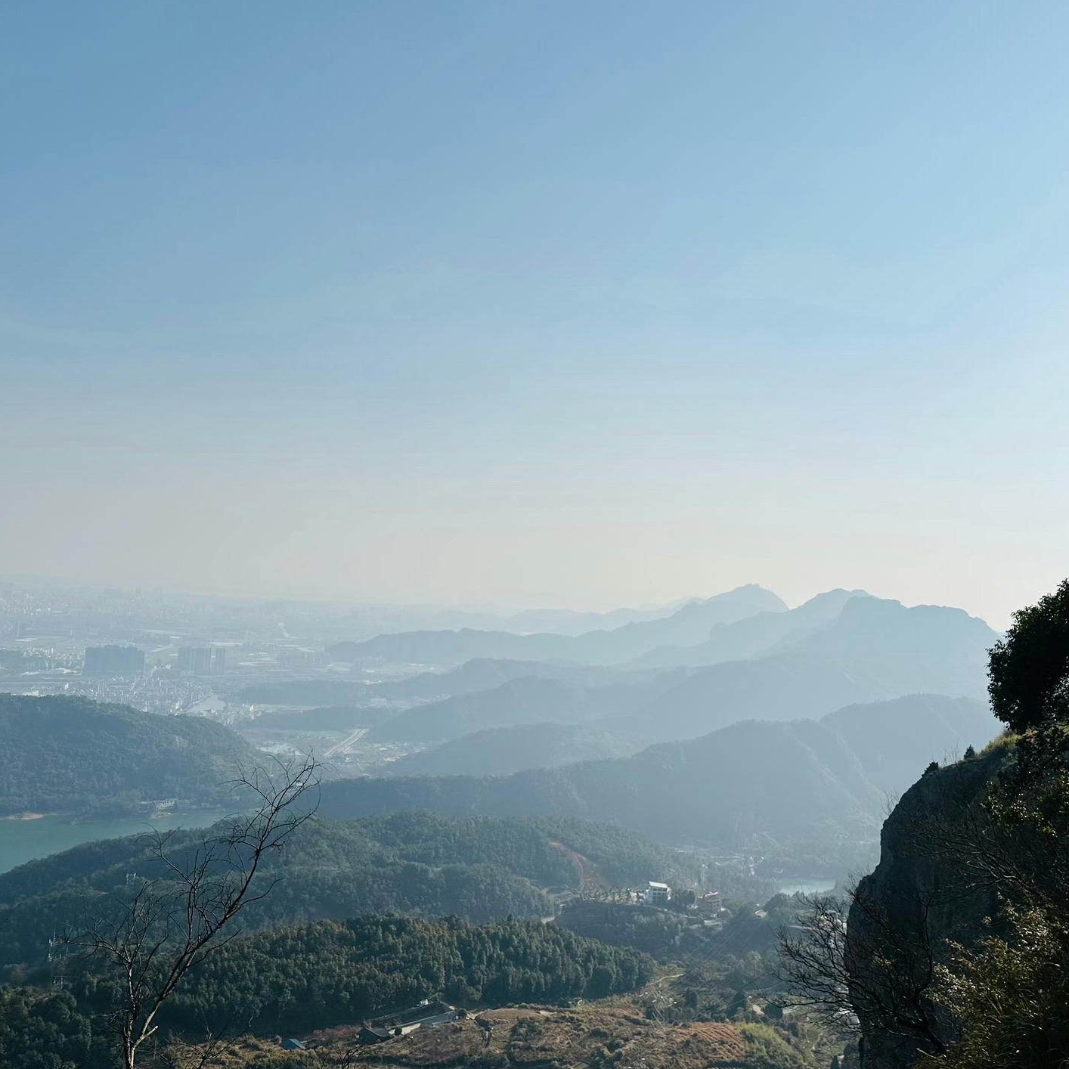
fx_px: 1048
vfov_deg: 54.0
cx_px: 644
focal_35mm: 30
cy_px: 547
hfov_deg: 53.6
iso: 80
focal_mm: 6.86
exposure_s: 1/15625
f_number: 1.78
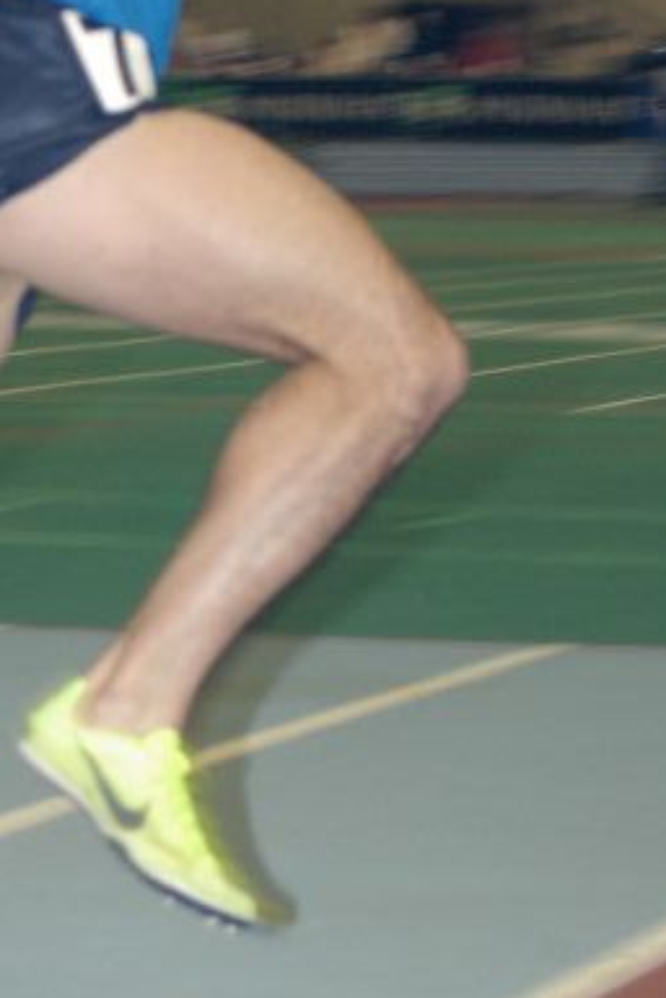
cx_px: 148
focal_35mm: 212
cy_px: 96
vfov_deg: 9.7
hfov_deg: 6.5
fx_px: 5877
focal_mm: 68
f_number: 6.3
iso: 800
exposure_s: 1/125
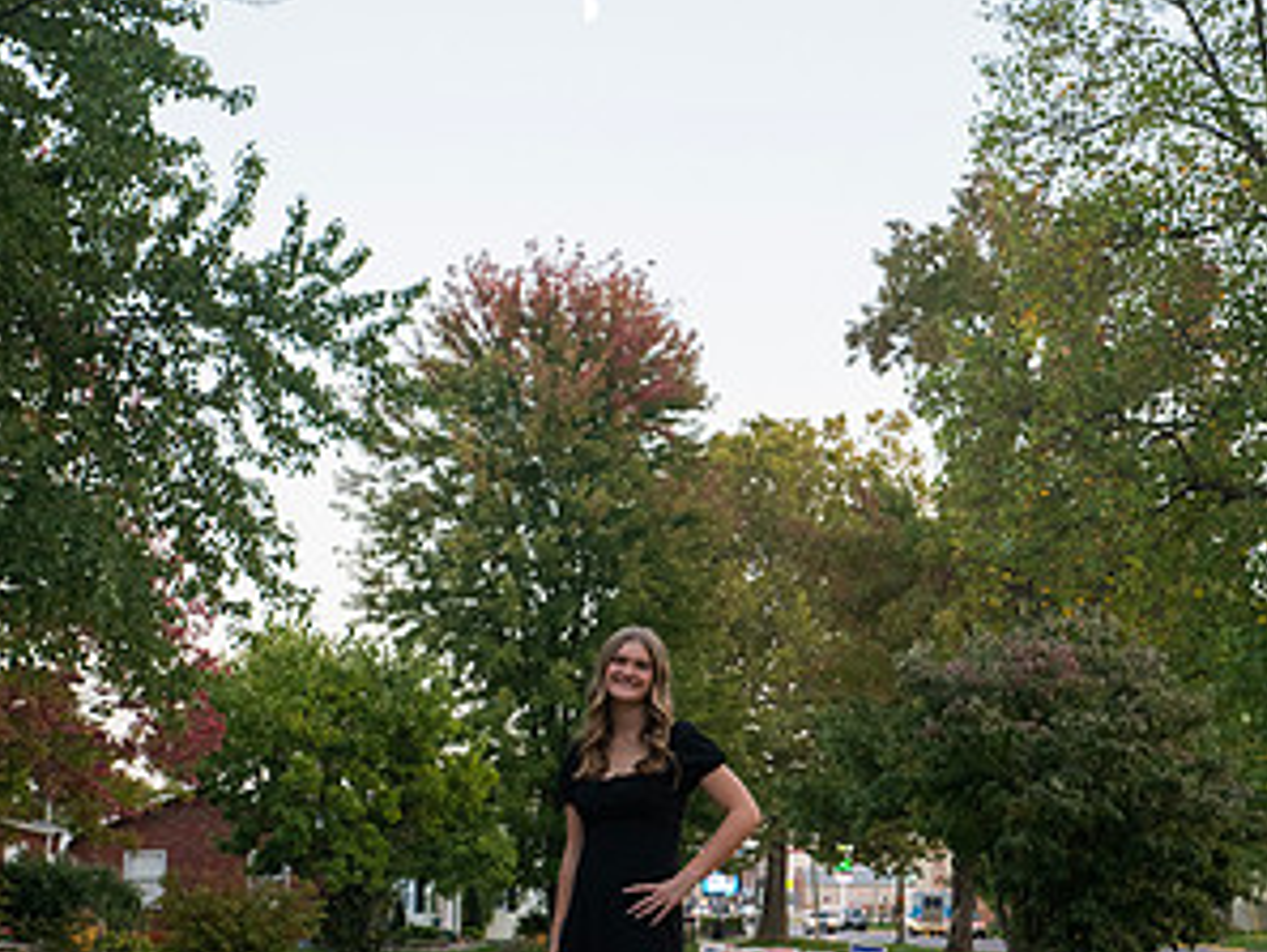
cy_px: 581
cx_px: 631
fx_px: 2563
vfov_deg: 21.0
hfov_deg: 27.8
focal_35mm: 70
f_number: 5.6
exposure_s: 1/160
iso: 2000
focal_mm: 48
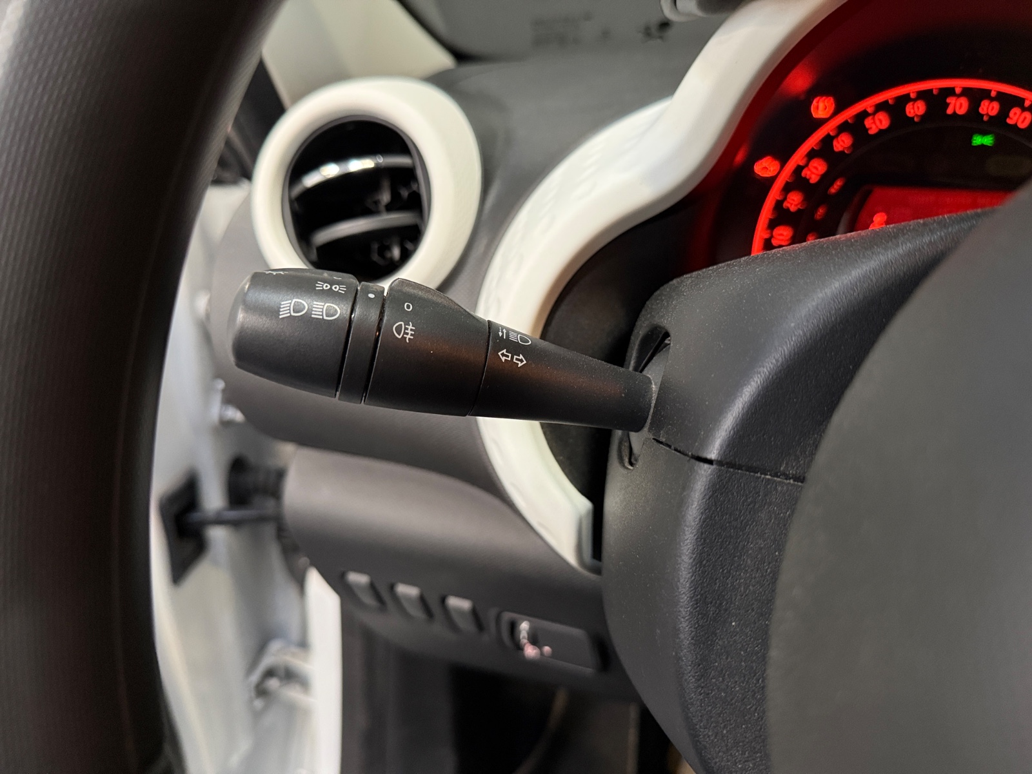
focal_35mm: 24
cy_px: 387
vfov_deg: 56.8
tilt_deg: -27.0
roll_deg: +1.9
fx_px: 716
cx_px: 516
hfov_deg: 71.6
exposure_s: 1/33
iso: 640
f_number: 1.78
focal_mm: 6.76
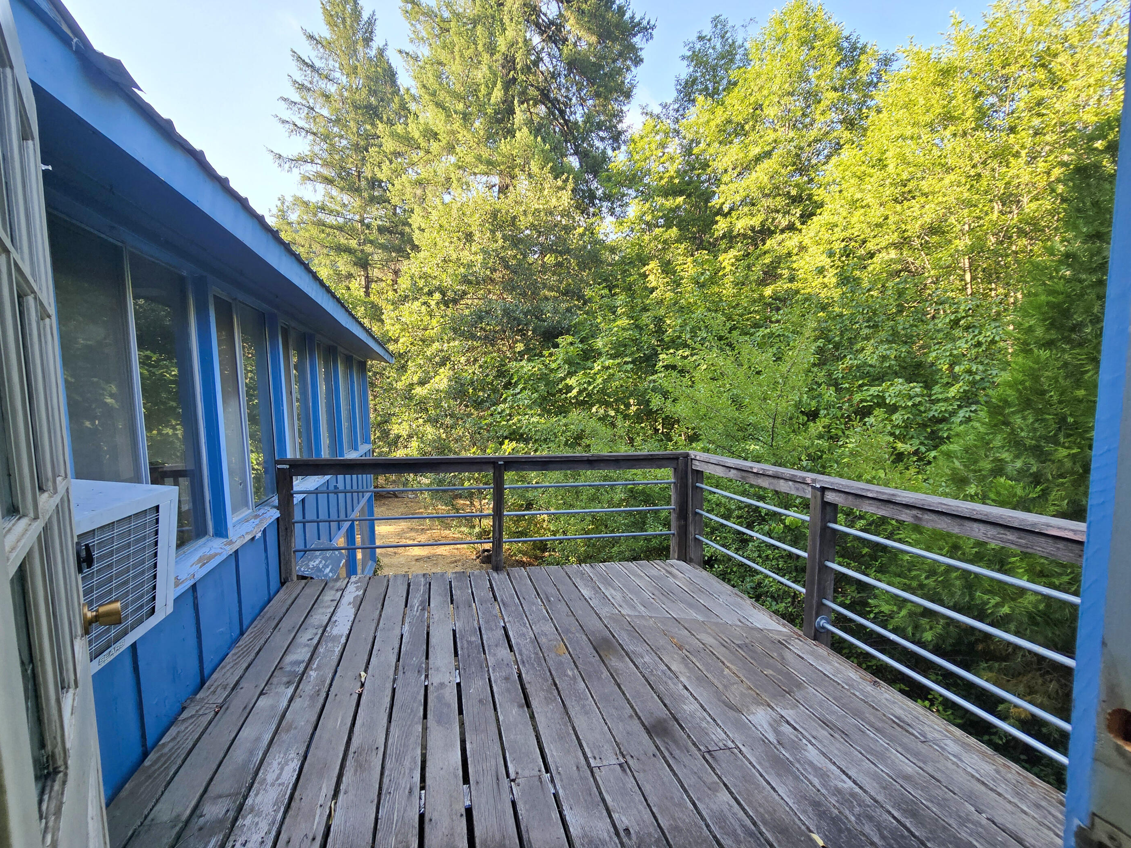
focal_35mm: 14
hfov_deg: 101.9
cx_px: 526
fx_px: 457
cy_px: 437
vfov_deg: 85.6
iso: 50
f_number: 2.2
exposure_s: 1/218
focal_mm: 2.2
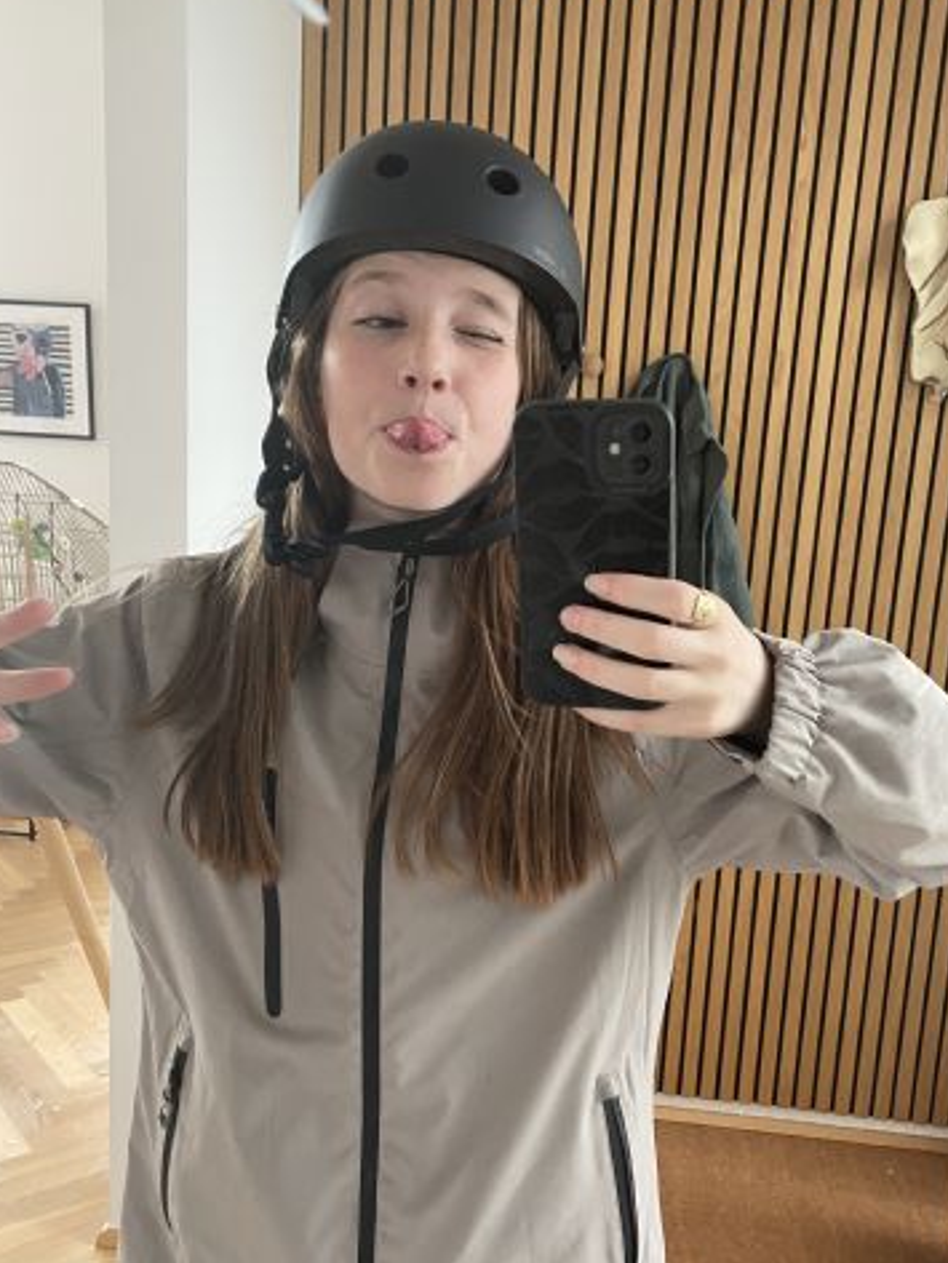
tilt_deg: -10.4
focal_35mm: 33
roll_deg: -1.5
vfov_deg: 55.1
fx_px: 1204
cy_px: 721
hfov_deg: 43.0
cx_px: 497
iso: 200
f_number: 1.6
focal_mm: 4.2
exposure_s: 1/60
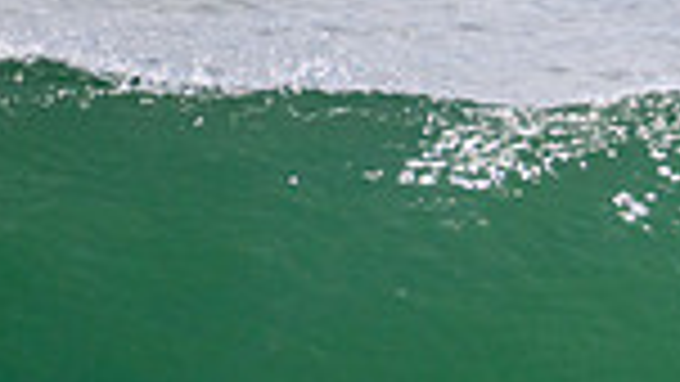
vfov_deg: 0.4
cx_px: 1256
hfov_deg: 0.7
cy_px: 285
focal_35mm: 3212
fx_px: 57925
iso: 1100
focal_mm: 800
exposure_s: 1/2000
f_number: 11
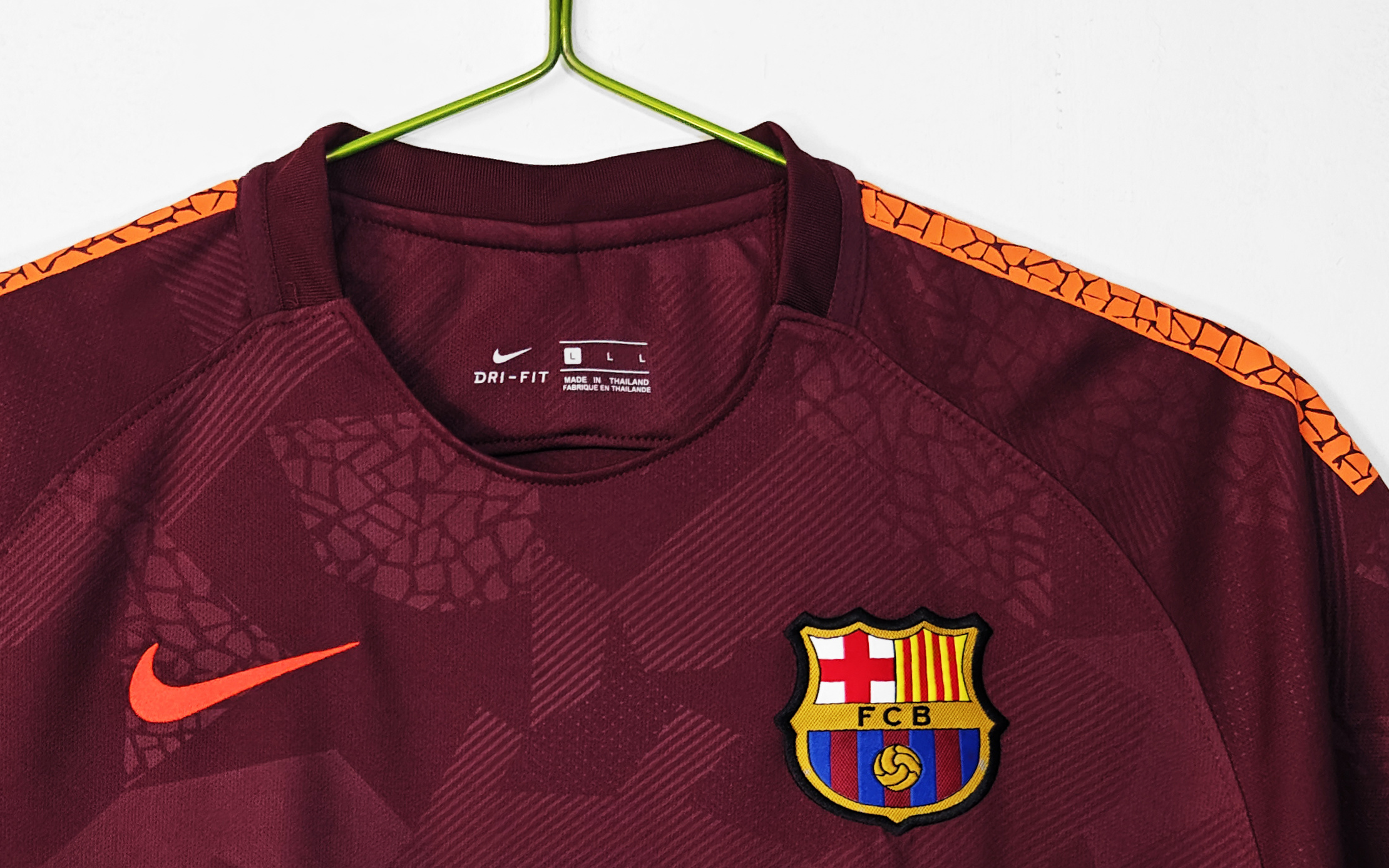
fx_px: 1704
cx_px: 534
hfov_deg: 44.1
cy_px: 731
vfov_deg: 27.8
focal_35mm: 45
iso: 89
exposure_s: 1/1300
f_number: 1.75
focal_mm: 8.67
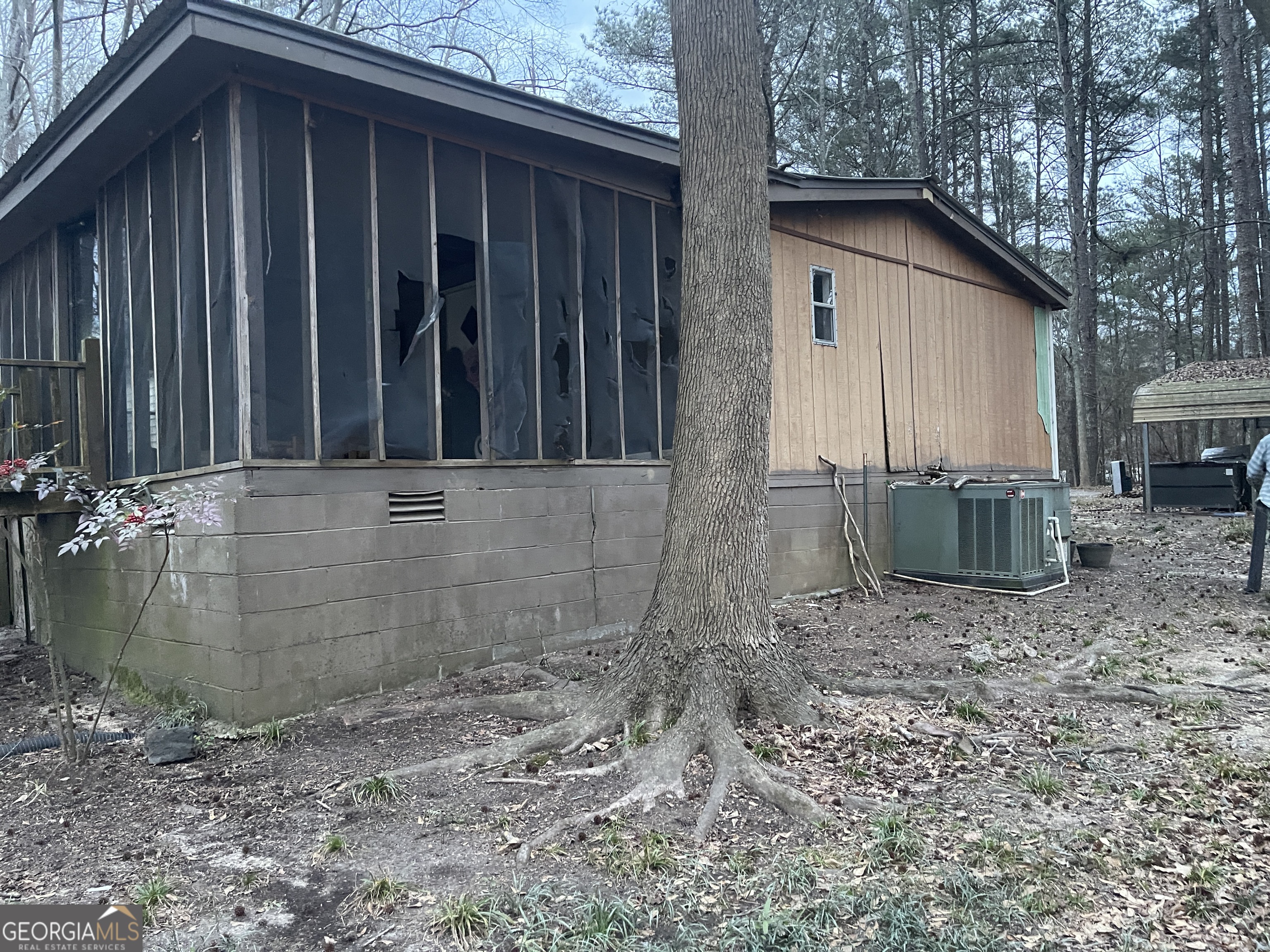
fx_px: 917
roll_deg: +3.1
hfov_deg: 69.4
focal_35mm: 25
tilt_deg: -1.5
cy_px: 476
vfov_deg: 54.9
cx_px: 635
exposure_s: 1/37
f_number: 1.6
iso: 640
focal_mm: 5.1
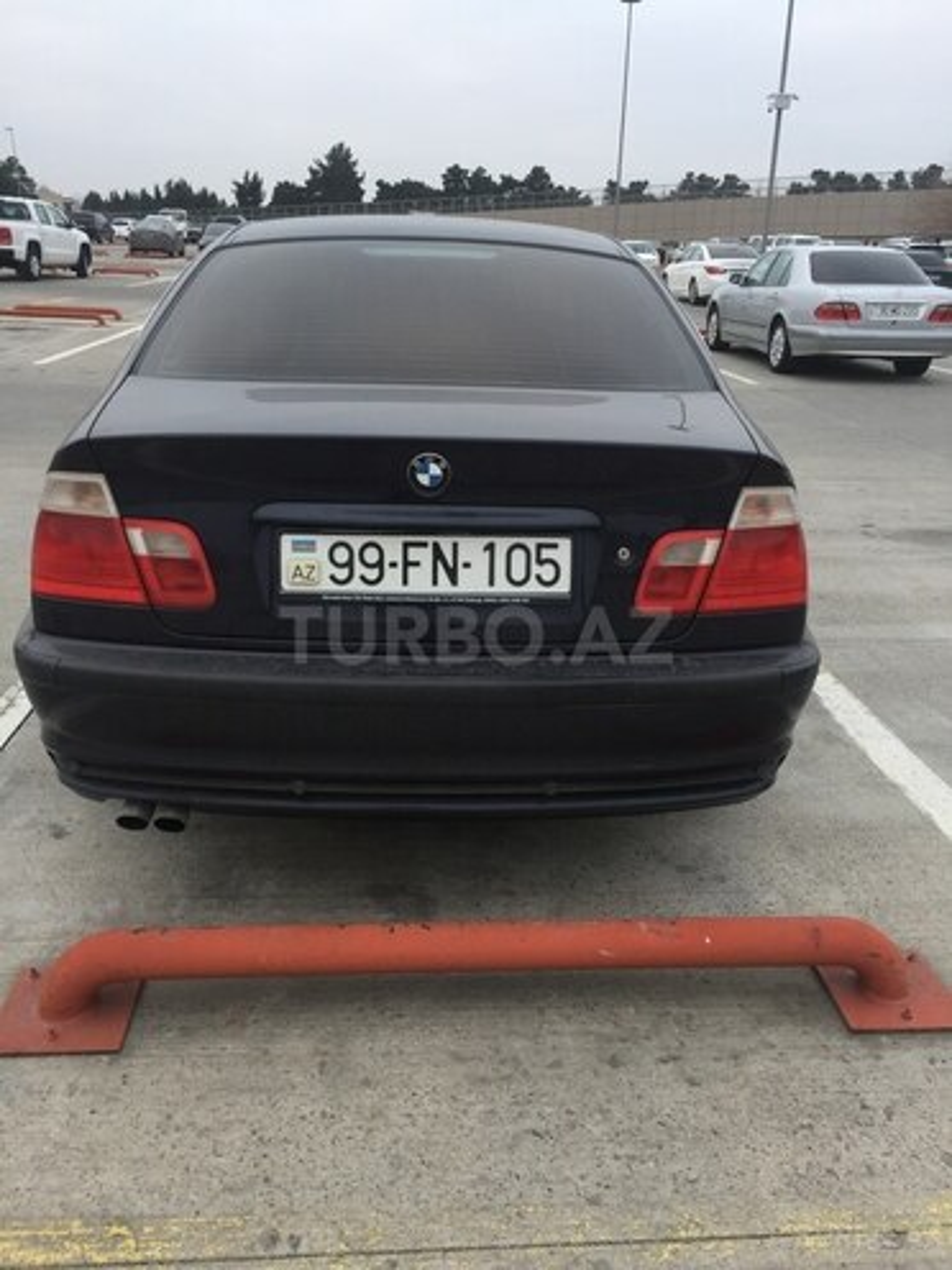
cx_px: 476
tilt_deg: -19.0
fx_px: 1063
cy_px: 635
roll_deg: -1.0
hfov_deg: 48.2
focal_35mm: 29
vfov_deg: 61.7
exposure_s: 1/50
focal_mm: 4.15
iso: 32
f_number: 2.2
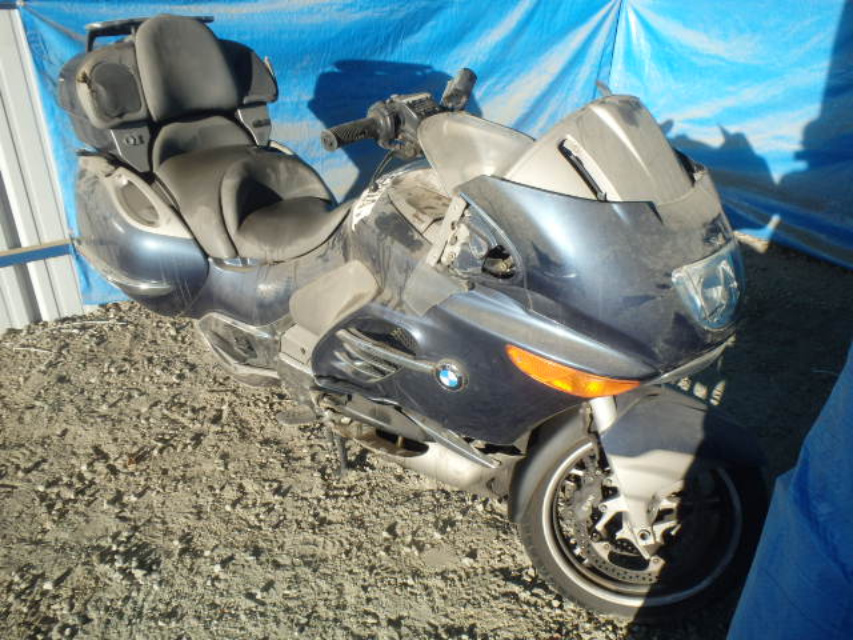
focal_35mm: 28
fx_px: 690
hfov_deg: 63.4
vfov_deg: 49.7
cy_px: 320
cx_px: 426
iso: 125
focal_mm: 5
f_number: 3.9
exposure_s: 1/500
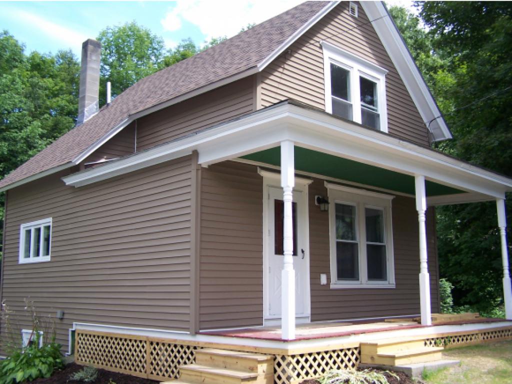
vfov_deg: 37.8
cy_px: 192
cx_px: 256
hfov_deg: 49.0
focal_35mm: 38
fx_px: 562
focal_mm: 6.3
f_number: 2.8
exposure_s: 1/320
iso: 80
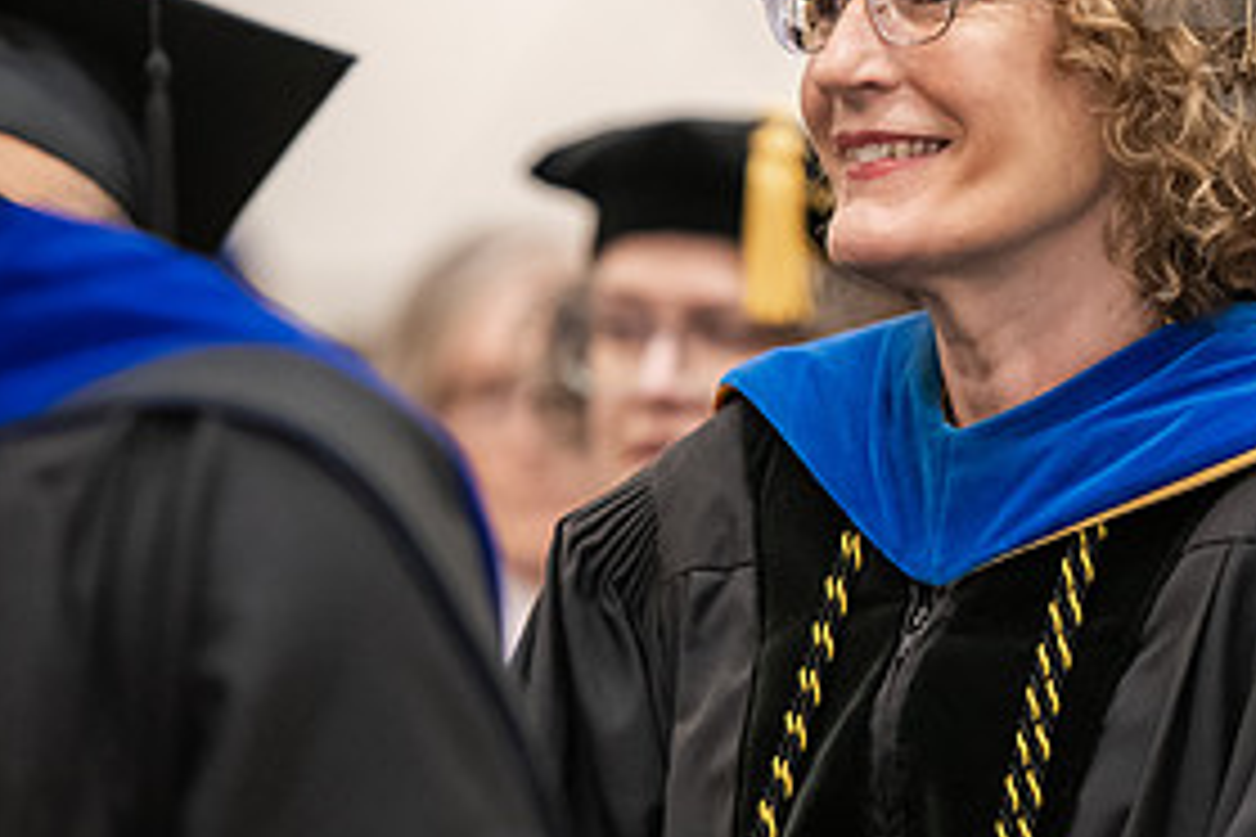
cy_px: 196
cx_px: 1008
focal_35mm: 364
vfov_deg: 3.8
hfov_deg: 5.7
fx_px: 12699
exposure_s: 1/200
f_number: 3.2
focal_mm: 175
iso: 2500
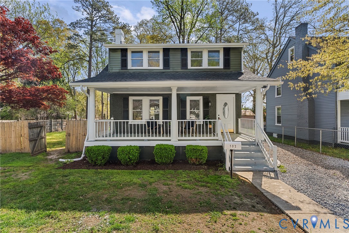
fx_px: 175
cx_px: 174
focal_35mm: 18
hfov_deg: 90.0
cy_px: 116
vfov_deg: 67.4
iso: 800
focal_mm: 18
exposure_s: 1/160
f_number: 8
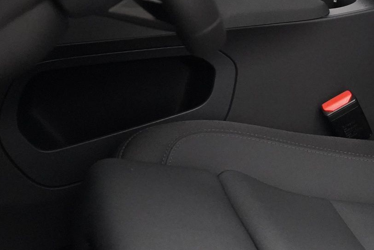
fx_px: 894
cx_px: 435
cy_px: 4
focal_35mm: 86
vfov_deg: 15.6
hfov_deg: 22.1
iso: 12800
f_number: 3.5
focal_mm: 28
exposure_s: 1/160
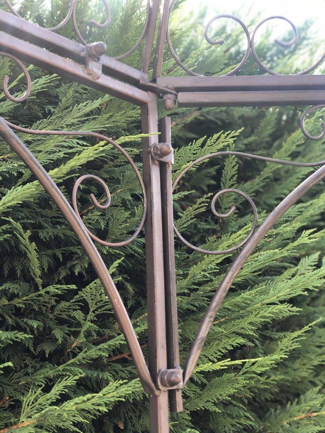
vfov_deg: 36.8
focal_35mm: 52
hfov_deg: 28.0
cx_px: 162
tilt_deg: +15.1
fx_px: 651
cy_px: 216
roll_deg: +0.5
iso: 40
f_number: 2.4
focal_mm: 6
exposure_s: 1/60
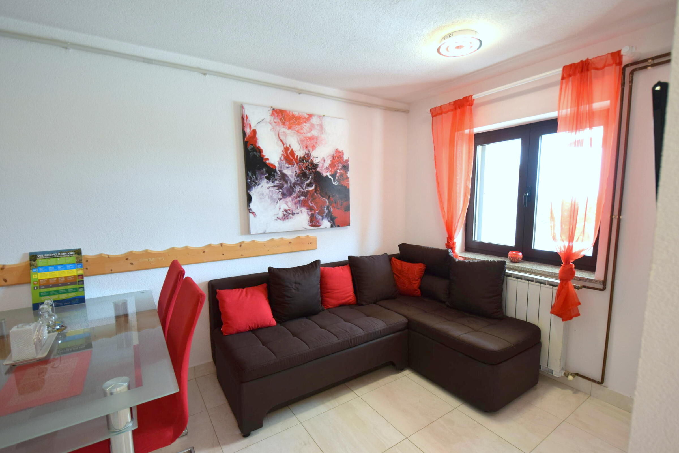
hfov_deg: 100.4
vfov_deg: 77.3
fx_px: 283
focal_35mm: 15
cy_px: 226
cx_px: 340
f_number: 4
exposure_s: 1/80
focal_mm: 10
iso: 400
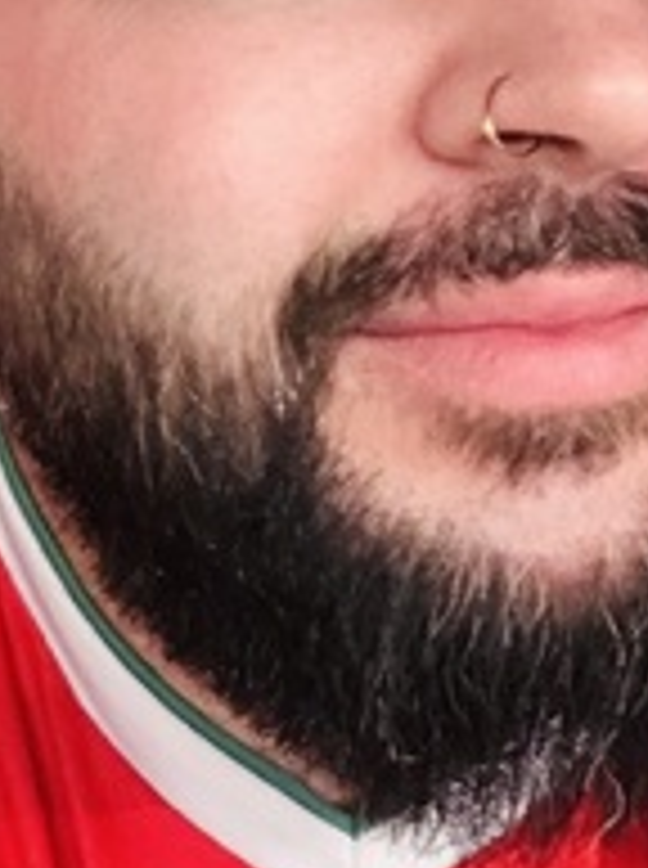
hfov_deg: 13.5
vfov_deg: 18.1
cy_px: 526
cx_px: 308
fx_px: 2730
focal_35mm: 109
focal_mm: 2.69
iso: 640
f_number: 1.9
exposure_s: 1/28
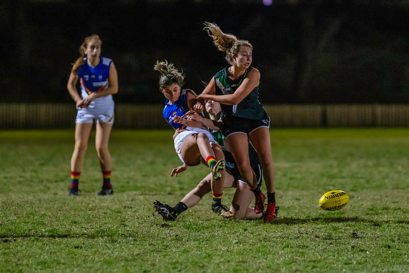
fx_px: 3839
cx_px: 211
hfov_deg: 6.1
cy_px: 150
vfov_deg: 4.1
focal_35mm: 338
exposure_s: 1/1000
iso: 10000
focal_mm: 250
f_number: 2.8
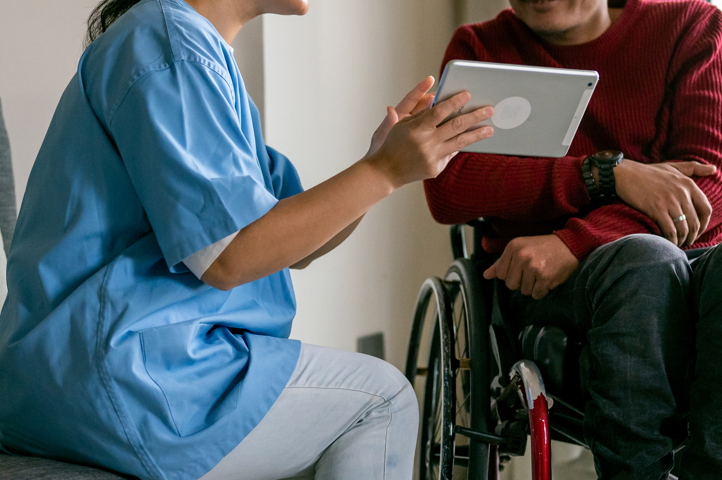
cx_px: 301
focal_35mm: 91
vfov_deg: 15.0
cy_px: 204
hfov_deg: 22.4
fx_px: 1824
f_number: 2.2
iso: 2000
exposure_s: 1/200
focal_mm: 50
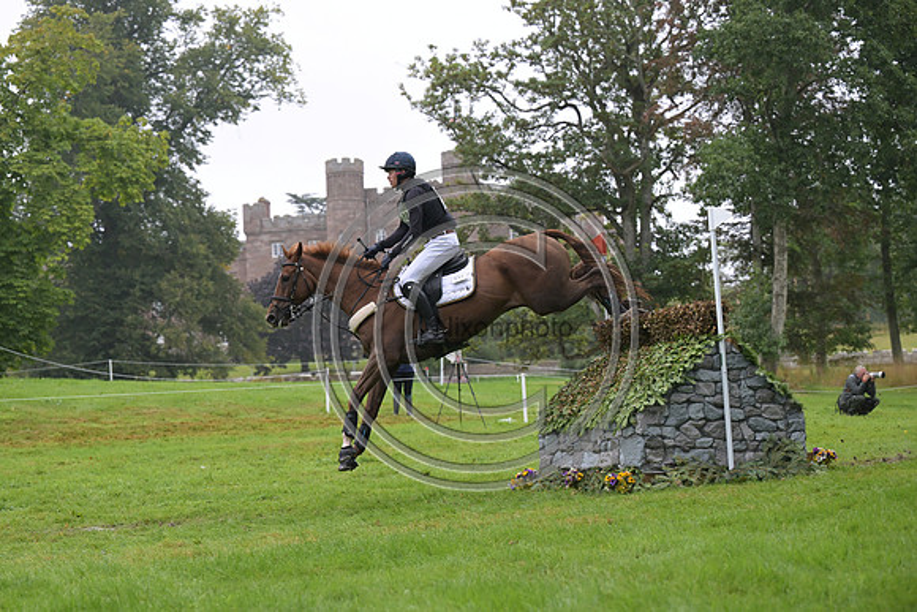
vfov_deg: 16.9
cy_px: 306
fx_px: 2064
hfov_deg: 25.1
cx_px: 458
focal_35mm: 81
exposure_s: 1/1250
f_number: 4
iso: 1600
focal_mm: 81
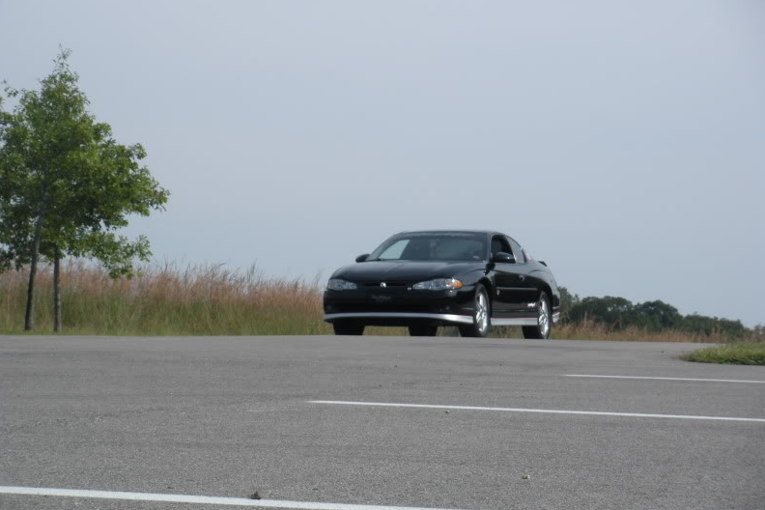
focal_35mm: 105
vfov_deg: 13.0
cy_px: 239
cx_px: 382
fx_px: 2231
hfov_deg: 19.5
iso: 64
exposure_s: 1/478
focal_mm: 17.4
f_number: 5
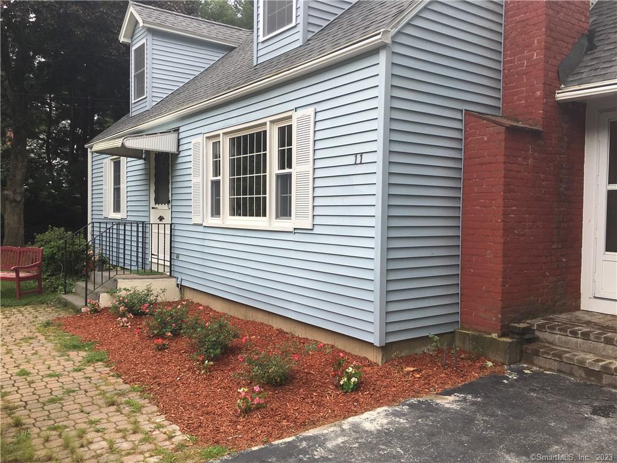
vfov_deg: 48.2
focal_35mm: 29
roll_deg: -0.5
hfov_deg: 61.7
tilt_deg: +0.1
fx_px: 517
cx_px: 308
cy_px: 232
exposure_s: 1/331
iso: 25
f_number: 2.2
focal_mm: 4.15
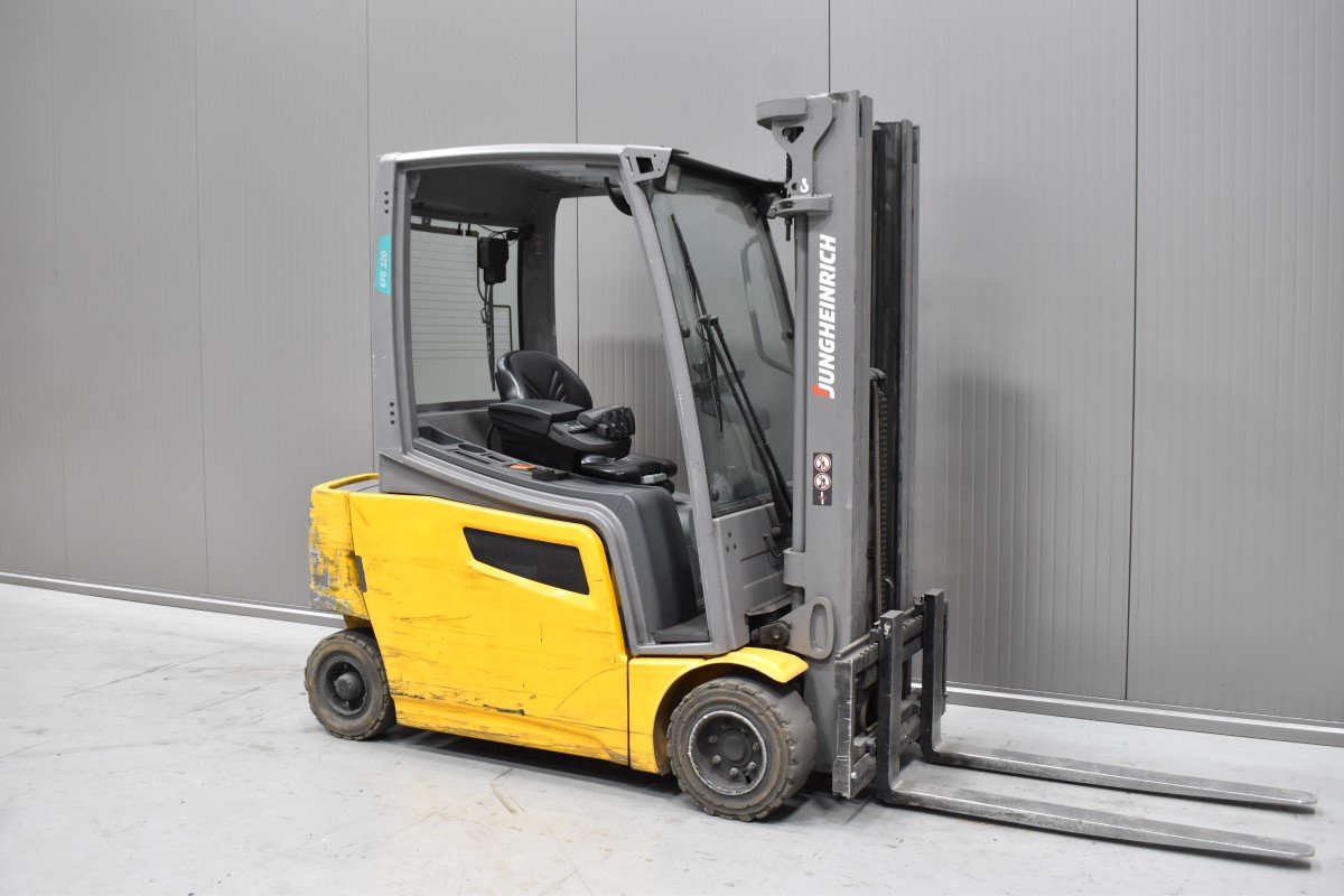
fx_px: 1232
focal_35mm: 33
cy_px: 448
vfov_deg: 40.0
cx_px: 672
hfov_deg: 57.2
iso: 1600
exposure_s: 1/30
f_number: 5
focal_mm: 22
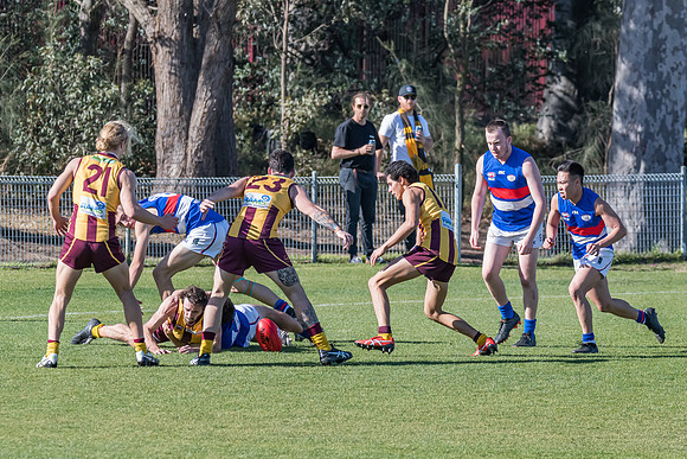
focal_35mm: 515
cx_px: 322
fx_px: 9838
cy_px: 279
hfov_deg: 4.0
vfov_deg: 2.7
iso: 800
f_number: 8
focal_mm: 260
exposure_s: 1/1600
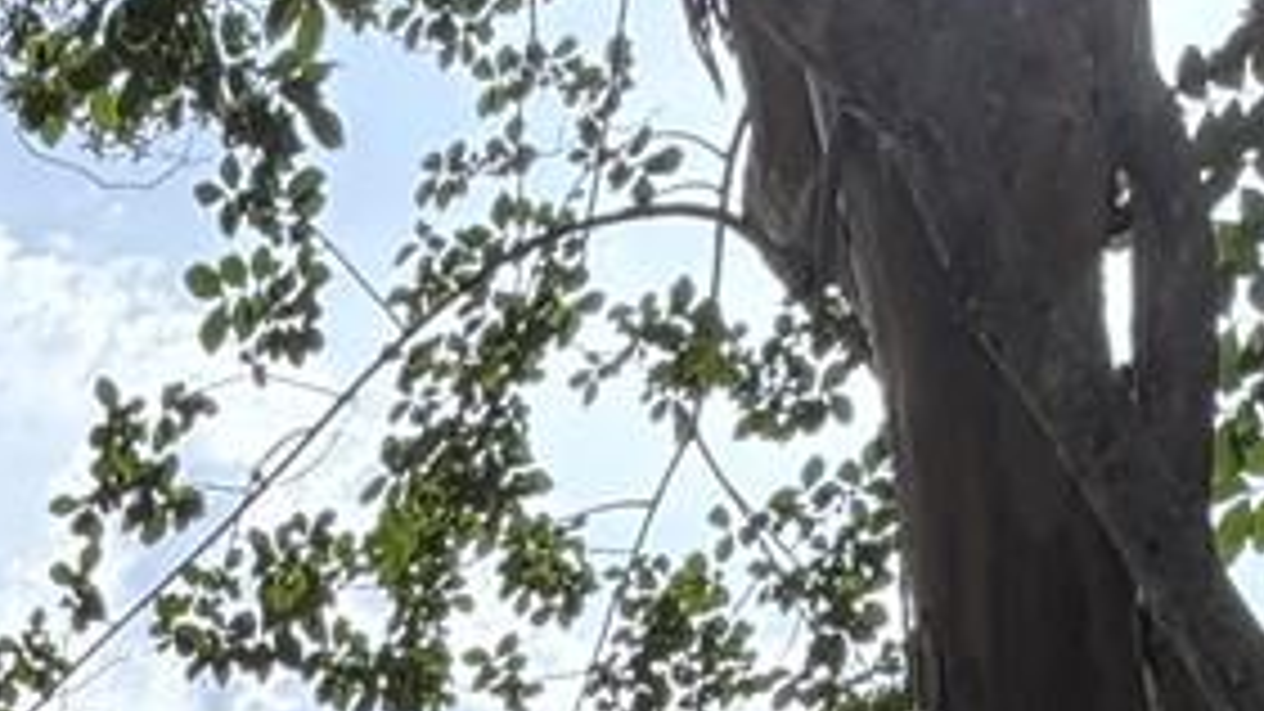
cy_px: 2061
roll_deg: -0.2
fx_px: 2916
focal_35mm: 87
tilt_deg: -0.6
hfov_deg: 21.7
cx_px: -454
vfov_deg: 10.4
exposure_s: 1/770
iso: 32
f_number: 2.2
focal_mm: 2.22
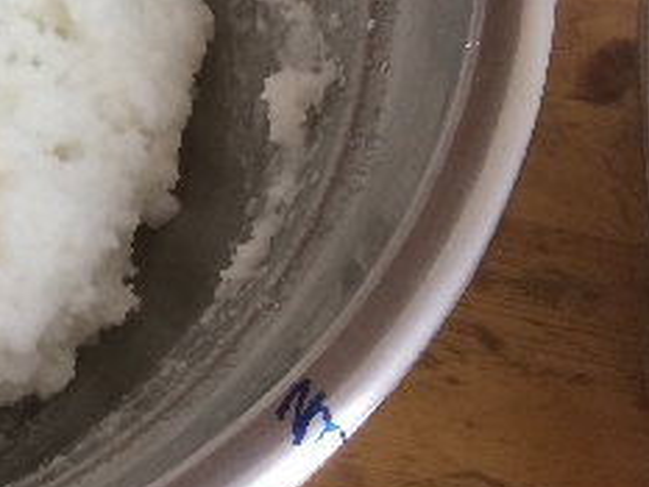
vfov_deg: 15.6
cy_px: -60
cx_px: -359
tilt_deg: -60.1
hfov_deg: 18.5
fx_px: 1726
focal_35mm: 92
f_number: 2.2
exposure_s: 1/30
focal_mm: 4.15
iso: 32
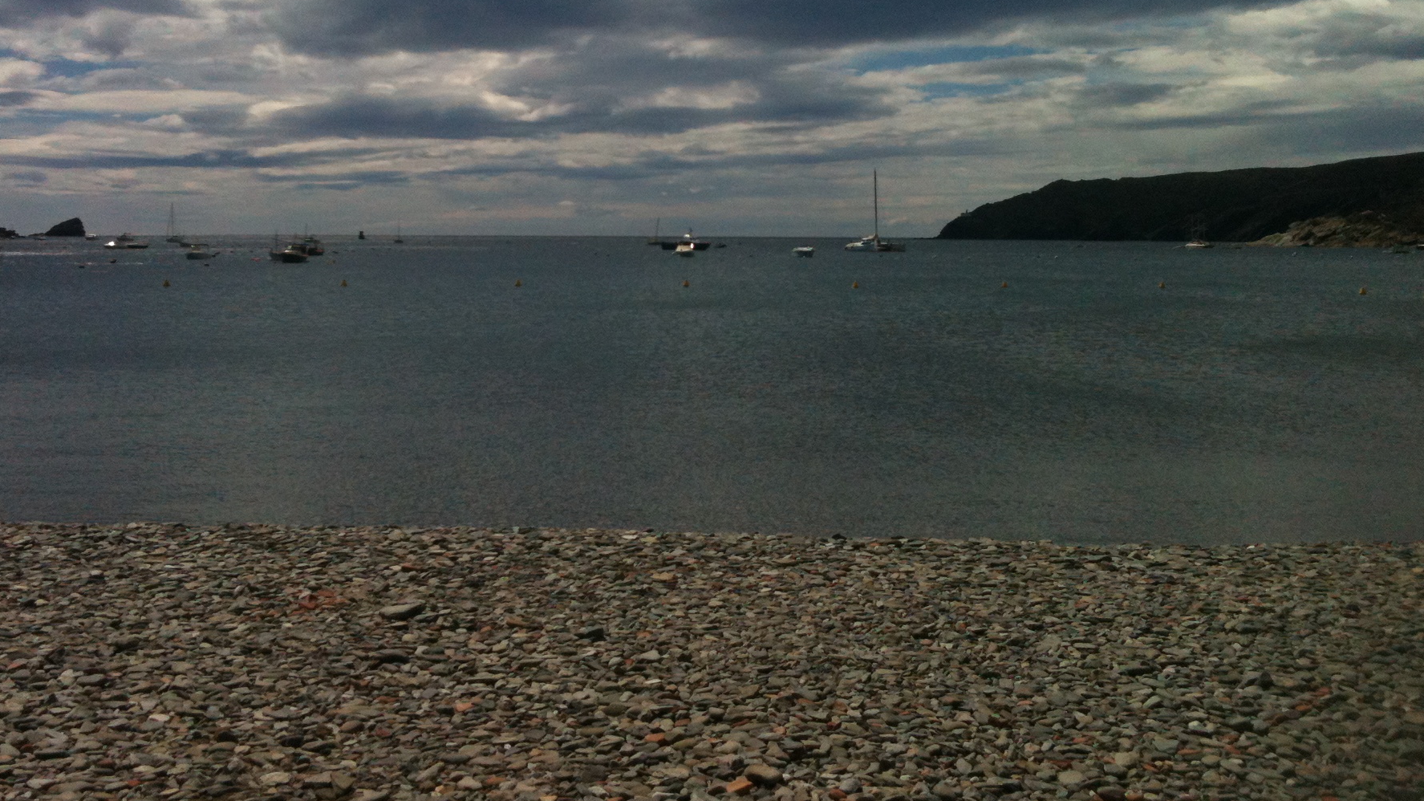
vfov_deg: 26.8
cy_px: 216
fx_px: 1661
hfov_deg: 46.4
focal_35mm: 44
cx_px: 680
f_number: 2.8
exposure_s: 1/5025
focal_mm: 3.85
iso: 64
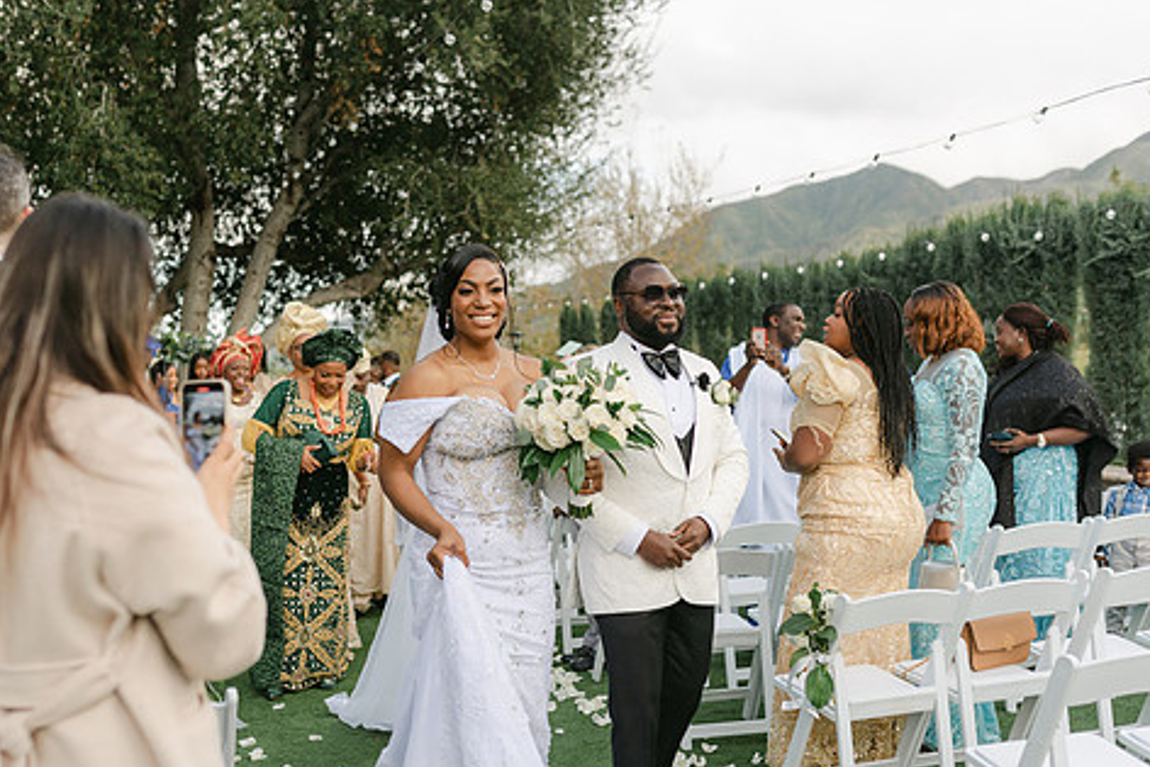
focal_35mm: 43
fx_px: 1374
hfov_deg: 45.3
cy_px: 449
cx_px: 485
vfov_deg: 31.1
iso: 100
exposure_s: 1/1000
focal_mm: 35
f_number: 2
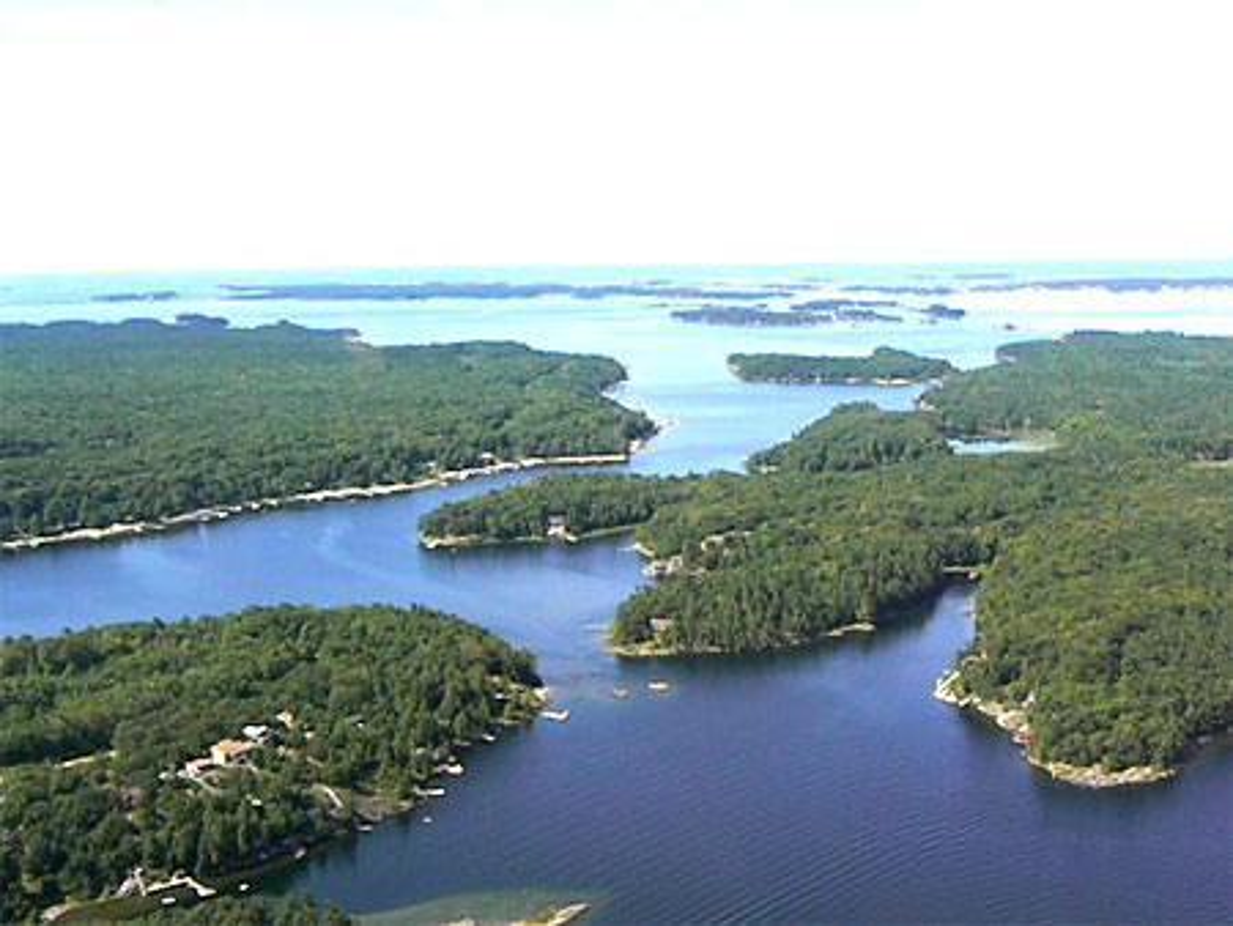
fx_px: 1746
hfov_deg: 38.9
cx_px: 616
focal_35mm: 49
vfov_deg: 29.7
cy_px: 463
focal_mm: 8.2
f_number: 8
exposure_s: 1/640
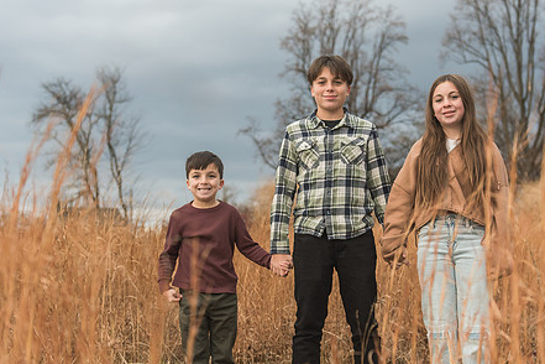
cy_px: 209
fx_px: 848
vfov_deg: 24.2
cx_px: 326
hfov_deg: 35.5
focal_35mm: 56
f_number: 3.2
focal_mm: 40
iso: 800
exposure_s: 1/1250
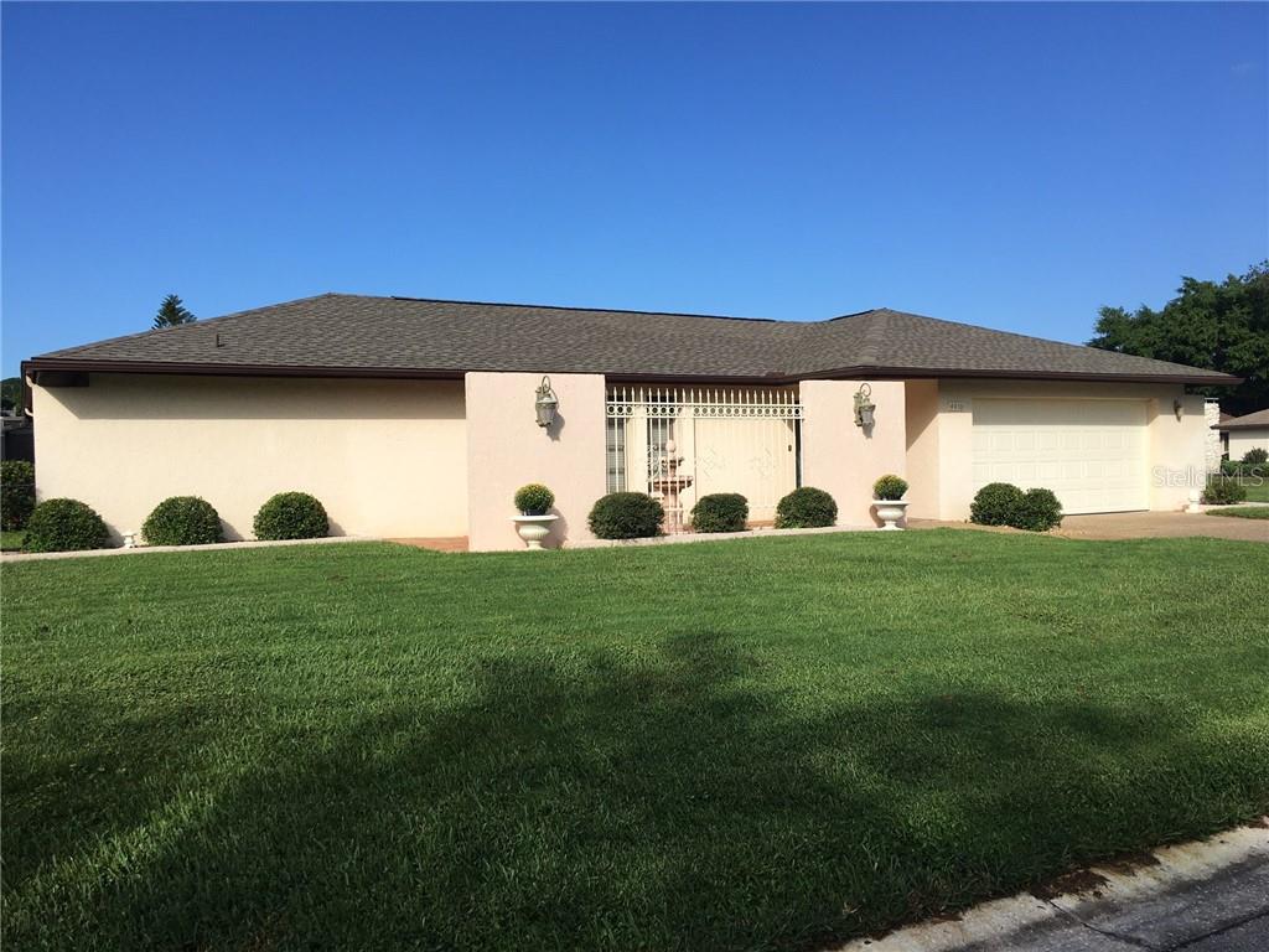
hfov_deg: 61.7
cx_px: 634
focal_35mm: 29
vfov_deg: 48.2
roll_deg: +1.7
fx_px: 1063
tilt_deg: +0.7
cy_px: 476
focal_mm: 4.15
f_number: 2.2
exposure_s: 1/2079
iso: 25
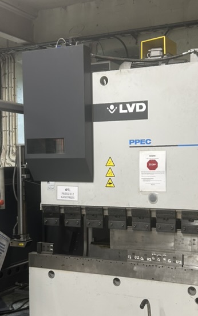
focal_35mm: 51
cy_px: 186
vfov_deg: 39.4
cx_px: 146
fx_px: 440
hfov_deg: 25.1
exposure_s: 1/50
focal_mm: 5.7
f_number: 1.5
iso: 64
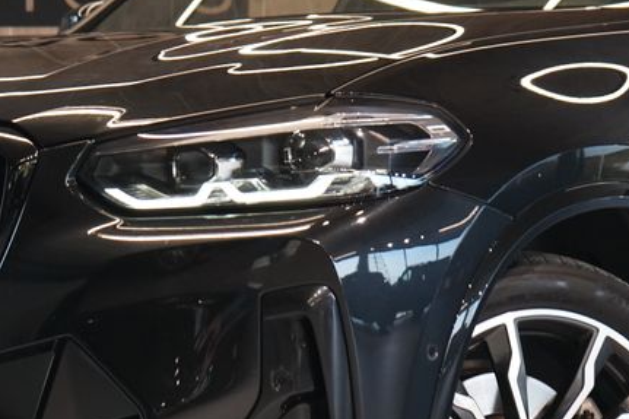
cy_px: 271
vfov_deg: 10.9
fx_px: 2201
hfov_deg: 16.3
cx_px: 254
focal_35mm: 126
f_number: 5
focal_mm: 53
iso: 4000
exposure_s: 1/160
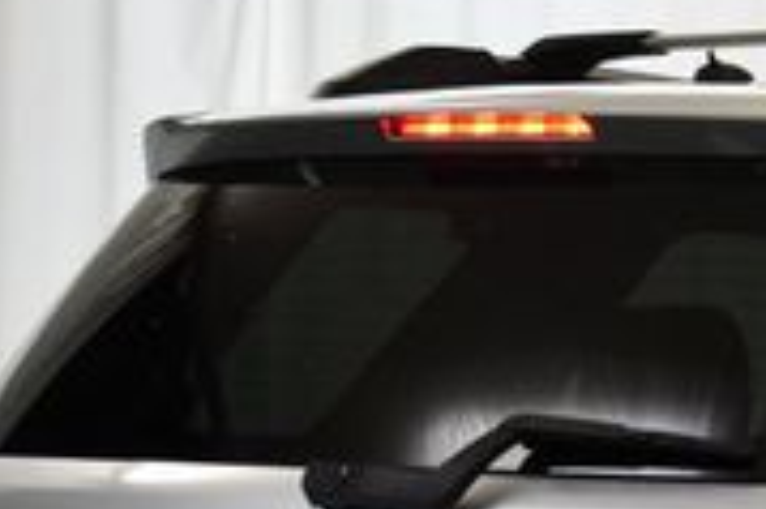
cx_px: 1023
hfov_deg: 9.9
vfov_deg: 6.6
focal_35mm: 204
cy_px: 710
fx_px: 4337
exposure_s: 1/160
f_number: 4.8
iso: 800
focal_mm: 38
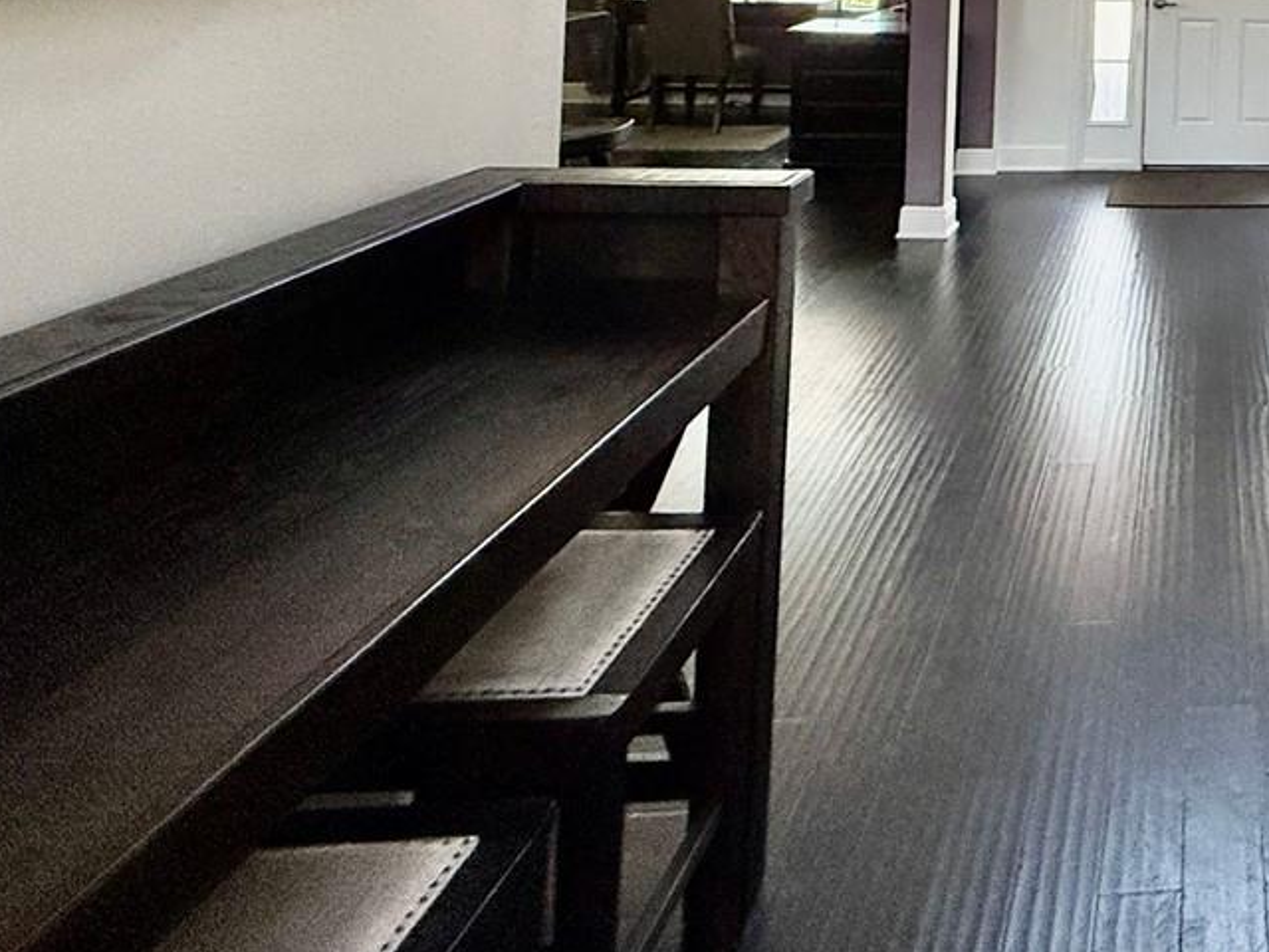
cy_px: -121
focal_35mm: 35
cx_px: 1372
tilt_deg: +1.0
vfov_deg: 34.5
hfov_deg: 42.3
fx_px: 1283
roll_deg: -1.7
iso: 400
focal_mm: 2.22
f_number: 2.2
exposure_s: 1/120
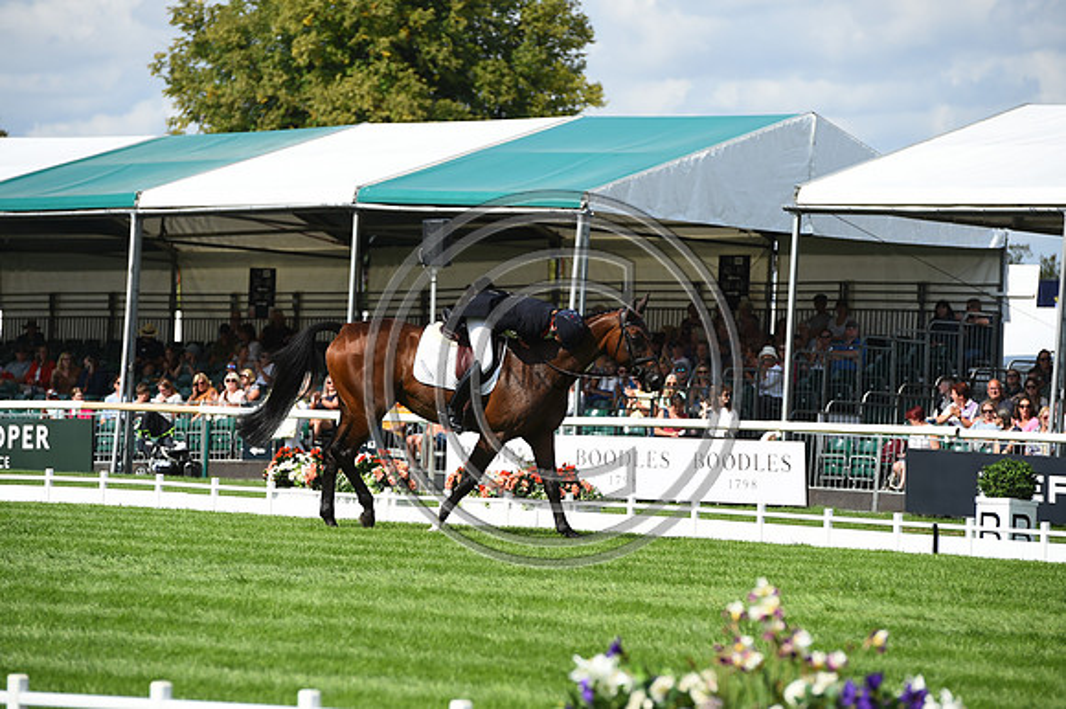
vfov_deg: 6.9
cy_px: 354
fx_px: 5919
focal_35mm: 200
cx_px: 533
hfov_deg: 10.3
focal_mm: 200
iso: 220
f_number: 6.3
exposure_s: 1/1250
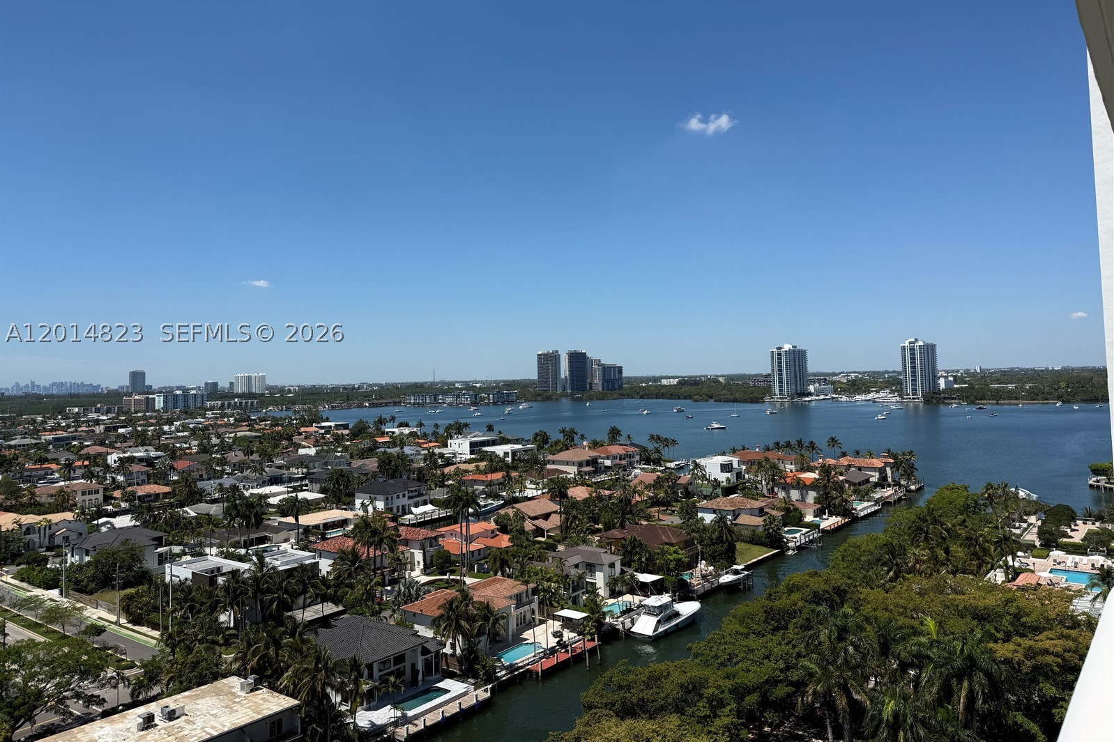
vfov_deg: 51.2
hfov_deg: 71.5
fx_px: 773
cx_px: 557
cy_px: 332
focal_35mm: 25
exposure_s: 1/6711
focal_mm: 6.76
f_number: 1.78
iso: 80
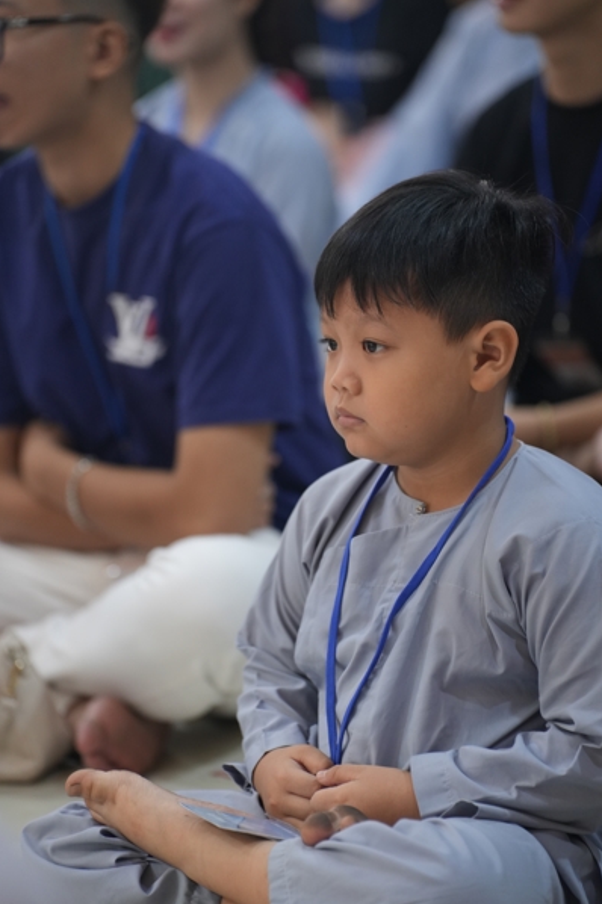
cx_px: 317
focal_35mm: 163
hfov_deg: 8.4
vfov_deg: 12.6
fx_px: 4093
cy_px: 461
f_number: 2.8
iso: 2000
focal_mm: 150
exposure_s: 1/60
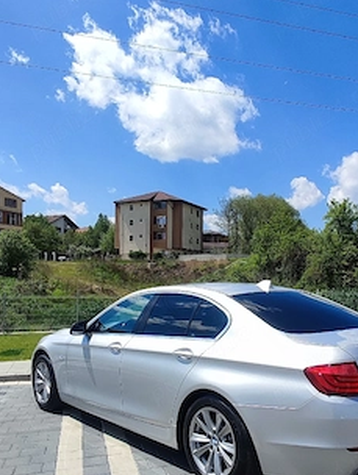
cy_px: 260
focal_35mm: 21
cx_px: 231
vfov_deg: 78.7
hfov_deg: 62.4
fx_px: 289
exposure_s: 1/2000
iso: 50
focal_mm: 1.65
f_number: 2.2
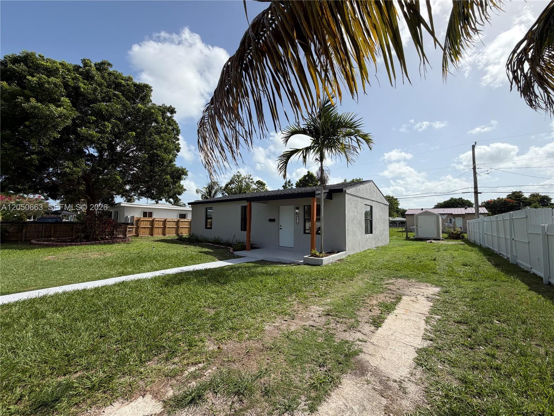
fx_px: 224
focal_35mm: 14
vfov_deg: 85.7
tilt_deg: +3.9
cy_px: 208
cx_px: 277
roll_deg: -0.6
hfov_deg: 102.1
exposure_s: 1/1017
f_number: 2.2
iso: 20
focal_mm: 2.22
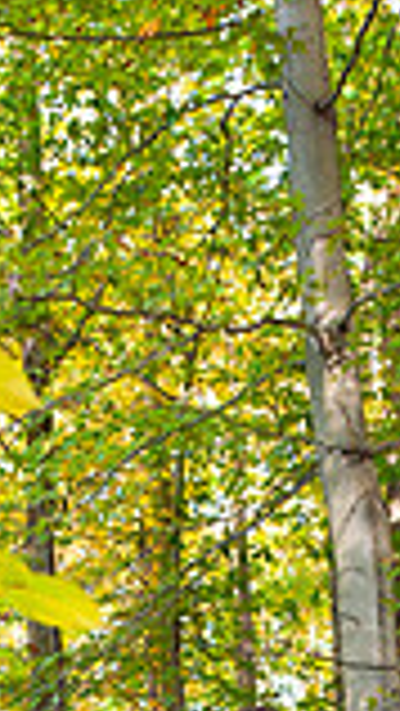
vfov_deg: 18.6
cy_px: 1008
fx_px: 1959
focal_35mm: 104
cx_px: 258
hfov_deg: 11.6
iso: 400
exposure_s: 1/125
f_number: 2.8
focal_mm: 35
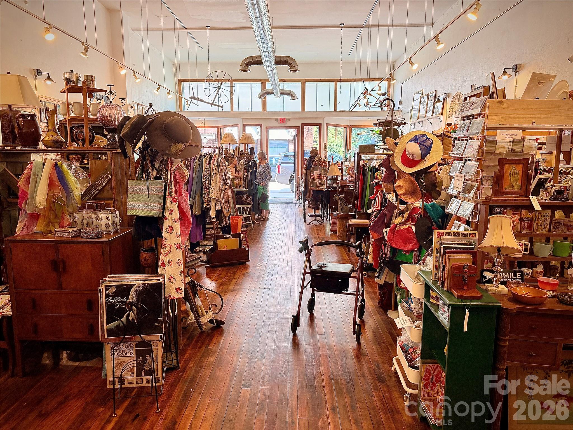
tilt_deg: -8.0
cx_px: 286
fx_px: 397
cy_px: 215
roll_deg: -0.1
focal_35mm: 24
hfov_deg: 71.6
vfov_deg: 56.8
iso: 200
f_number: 1.78
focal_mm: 6.76
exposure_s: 1/126
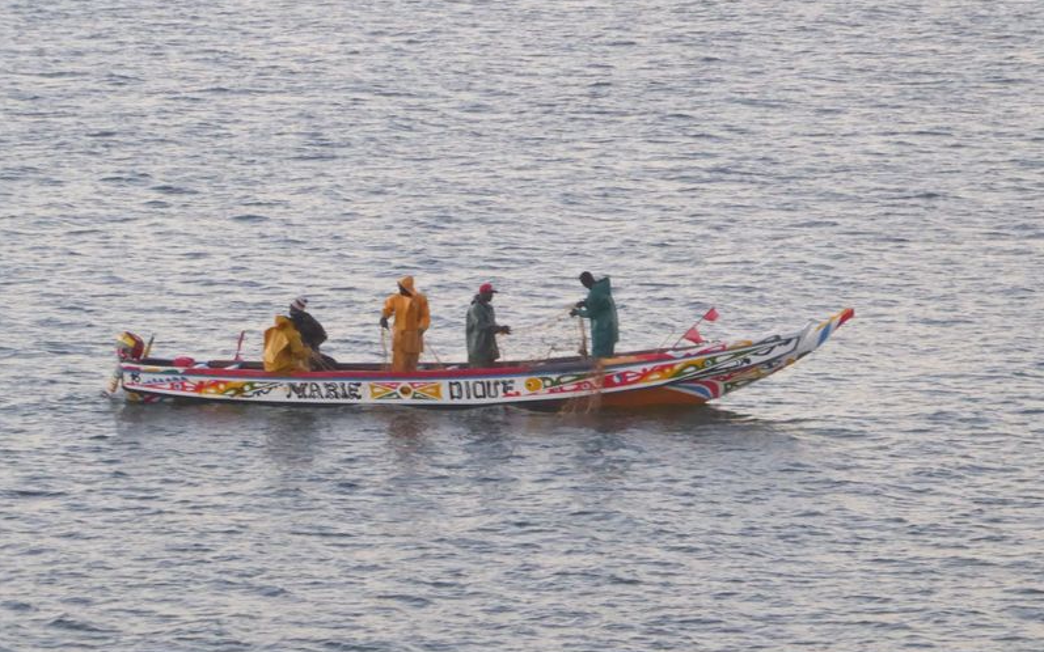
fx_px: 10840
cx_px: 521
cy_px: 388
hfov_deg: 5.5
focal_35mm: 381
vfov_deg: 3.4
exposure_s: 1/60
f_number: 5.9
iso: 800
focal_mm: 57.7
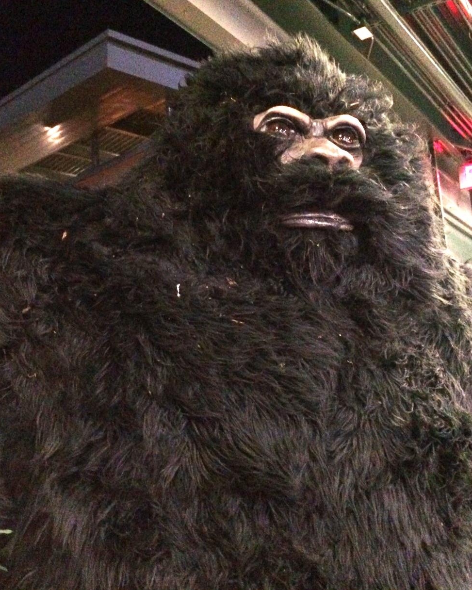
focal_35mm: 38
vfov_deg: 47.9
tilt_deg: +11.3
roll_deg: +4.1
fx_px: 663
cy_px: 295
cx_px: 216
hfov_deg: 39.1
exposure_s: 1/15
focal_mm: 4.15
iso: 1000
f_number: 2.2
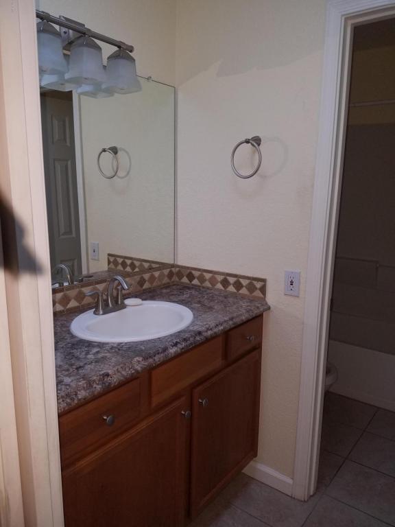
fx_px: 396
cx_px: 198
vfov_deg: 67.3
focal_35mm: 26
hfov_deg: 53.1
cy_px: 264
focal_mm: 4.2
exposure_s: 1/60
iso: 125
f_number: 1.7
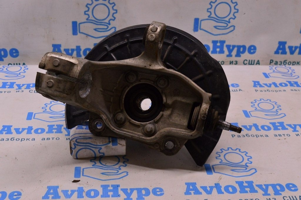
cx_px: 150
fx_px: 451
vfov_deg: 25.0
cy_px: 100
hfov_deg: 36.9
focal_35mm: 54
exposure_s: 1/125
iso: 1600
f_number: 8
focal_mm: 36
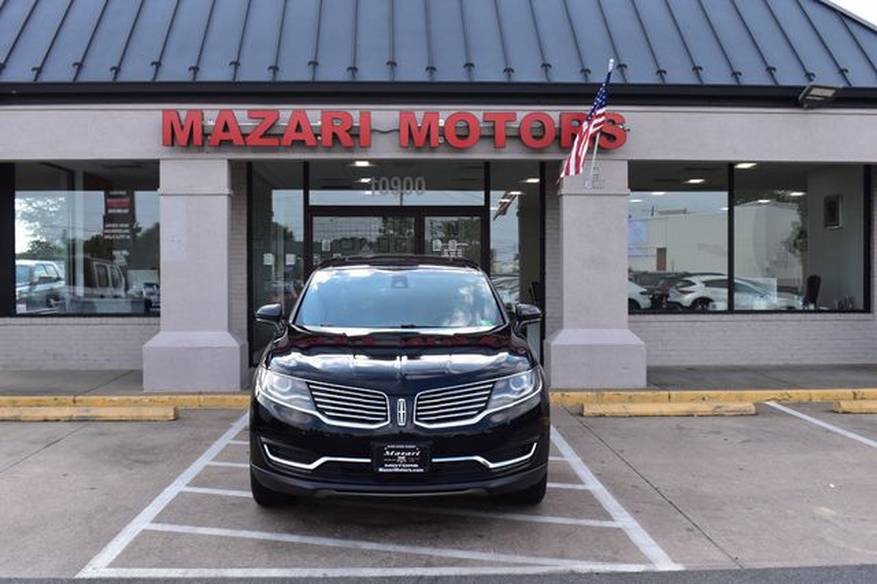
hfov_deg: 51.3
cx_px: 438
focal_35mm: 38
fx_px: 913
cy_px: 292
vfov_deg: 35.5
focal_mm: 25
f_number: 10
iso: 400
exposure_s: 1/250
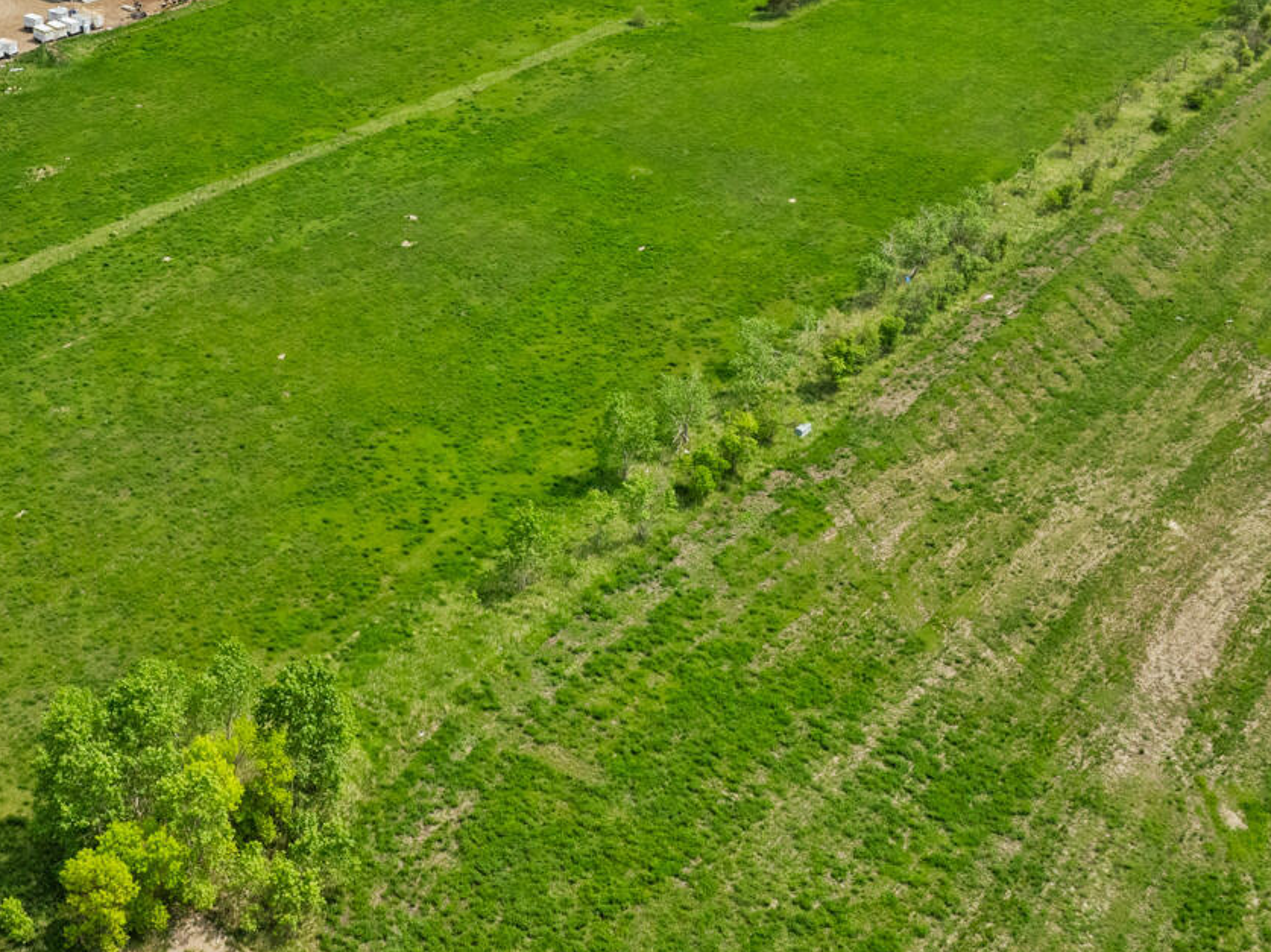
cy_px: 181
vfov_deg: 29.0
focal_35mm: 49
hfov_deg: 37.5
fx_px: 1798
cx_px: 250
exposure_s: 1/400
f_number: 6.3
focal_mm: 12.29
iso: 200
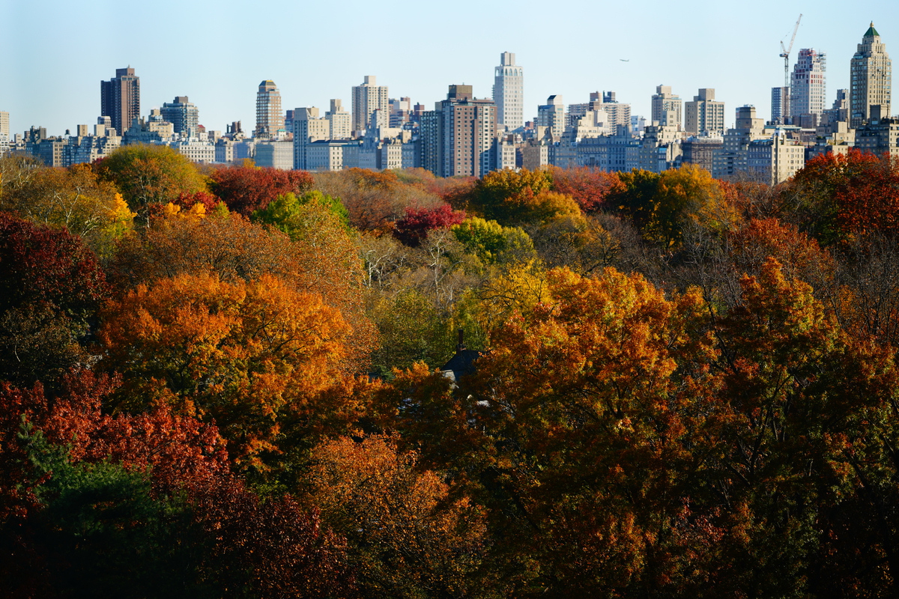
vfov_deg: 16.1
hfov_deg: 23.9
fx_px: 2122
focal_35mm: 85
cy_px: 300
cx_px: 450
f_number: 1.4
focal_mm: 85
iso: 100
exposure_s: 1/4000
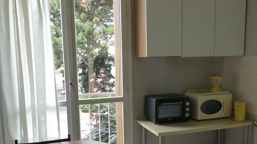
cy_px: 96
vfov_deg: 30.9
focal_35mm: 38
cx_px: 128
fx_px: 259
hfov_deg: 52.8
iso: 160
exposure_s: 1/125
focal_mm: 4.5
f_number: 3.2
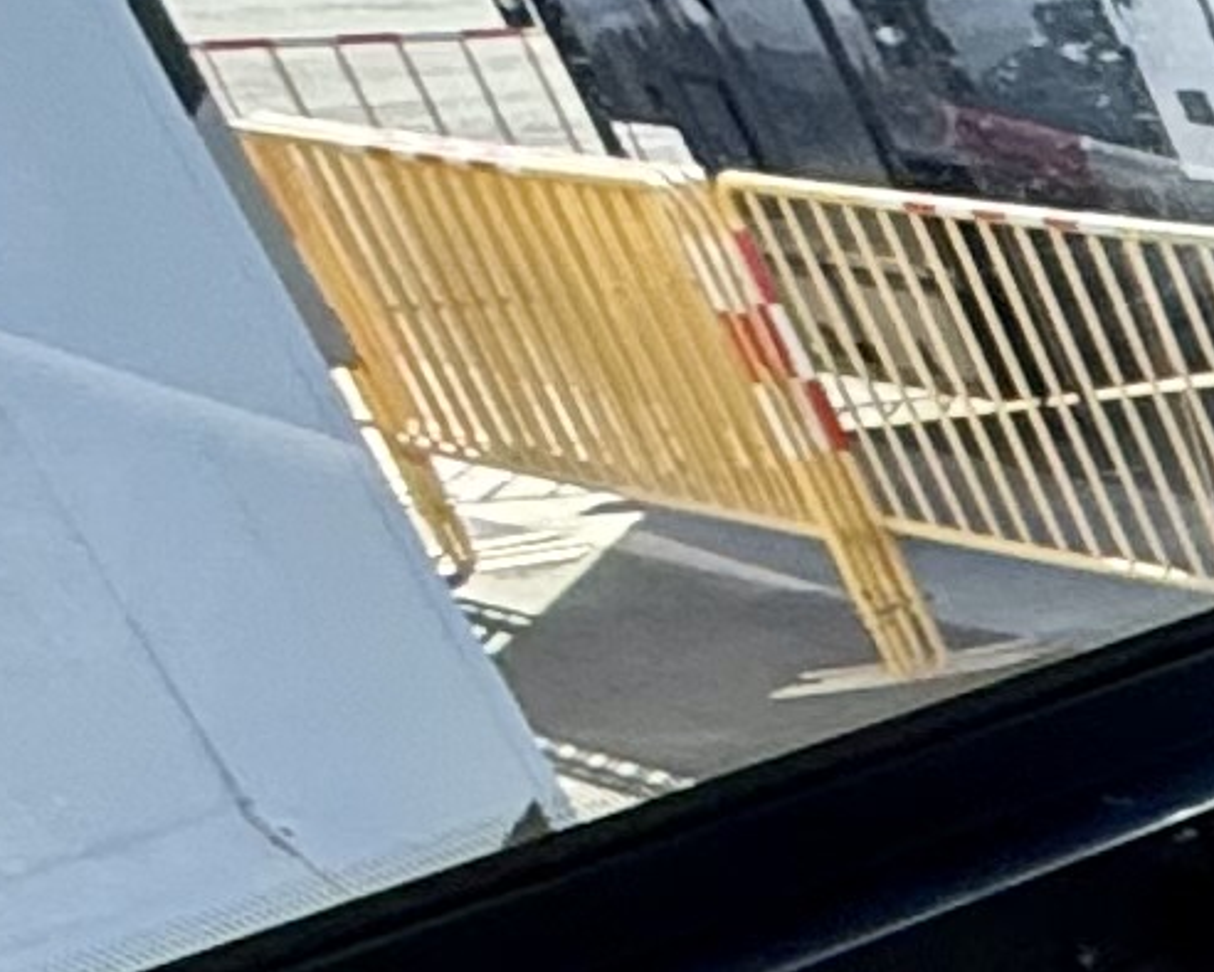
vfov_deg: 11.2
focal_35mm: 112
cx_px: 4429
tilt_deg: -34.1
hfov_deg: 9.1
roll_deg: -0.9
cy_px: 2415
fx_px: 4026
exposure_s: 1/99
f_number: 2.2
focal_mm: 2.22
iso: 160
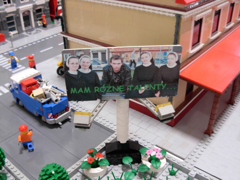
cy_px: 90
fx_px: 263
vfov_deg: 37.7
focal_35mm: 38
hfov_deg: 49.0
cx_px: 120
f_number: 2.9
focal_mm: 6.3
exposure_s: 1/4.1
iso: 79
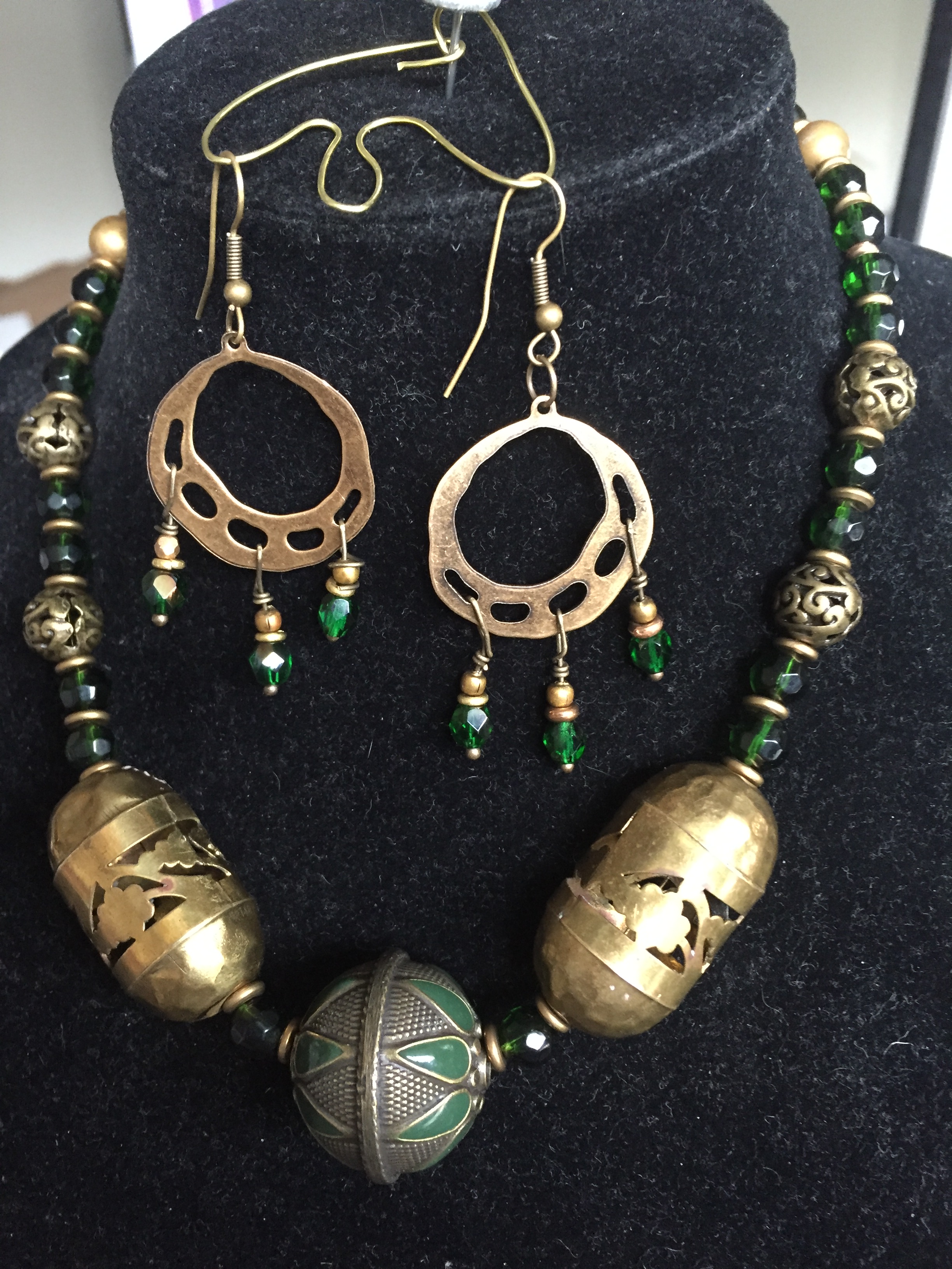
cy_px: 634
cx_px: 476
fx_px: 1063
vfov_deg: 61.7
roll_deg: +3.4
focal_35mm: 29
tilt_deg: -30.4
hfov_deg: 48.2
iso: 250
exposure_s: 1/20
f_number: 2.2
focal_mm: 4.15
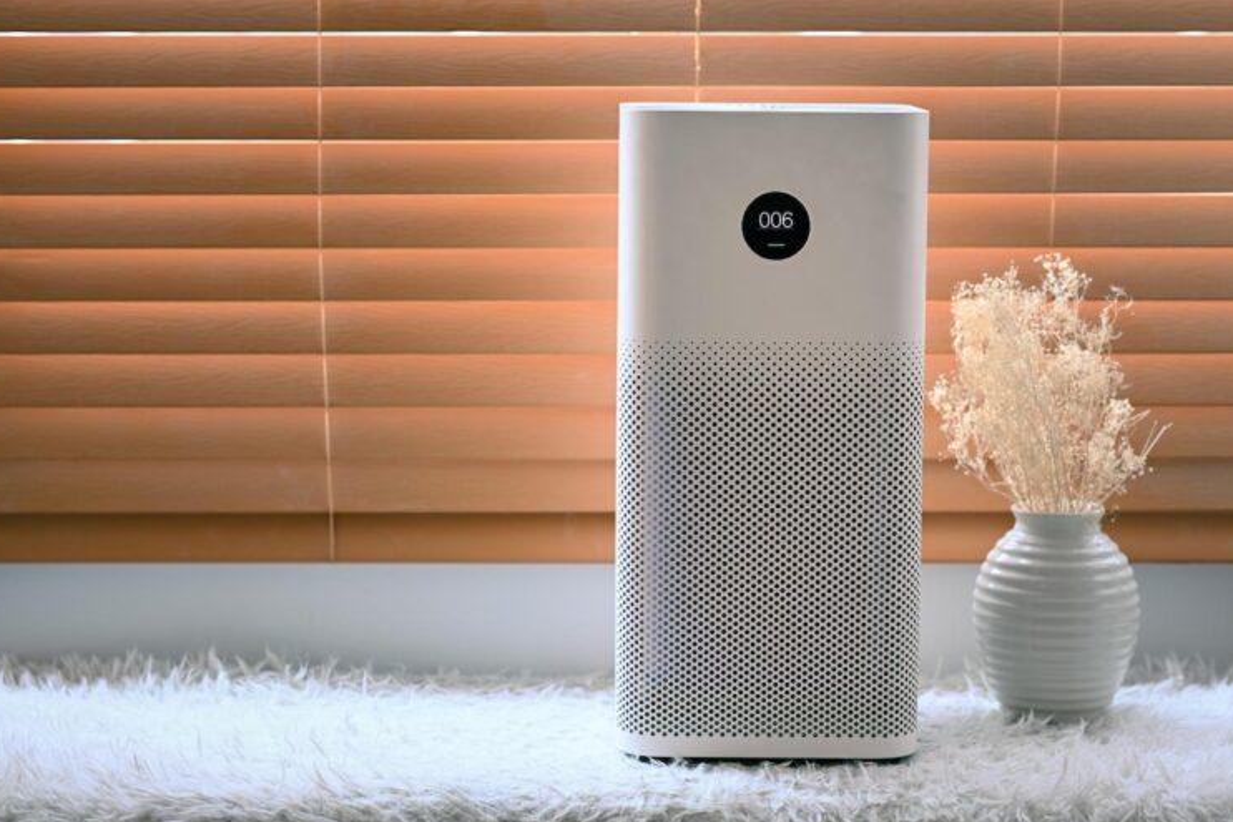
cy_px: 412
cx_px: 616
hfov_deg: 23.1
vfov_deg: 15.5
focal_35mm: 88
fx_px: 3014
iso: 400
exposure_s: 1/80
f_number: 3.5
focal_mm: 85
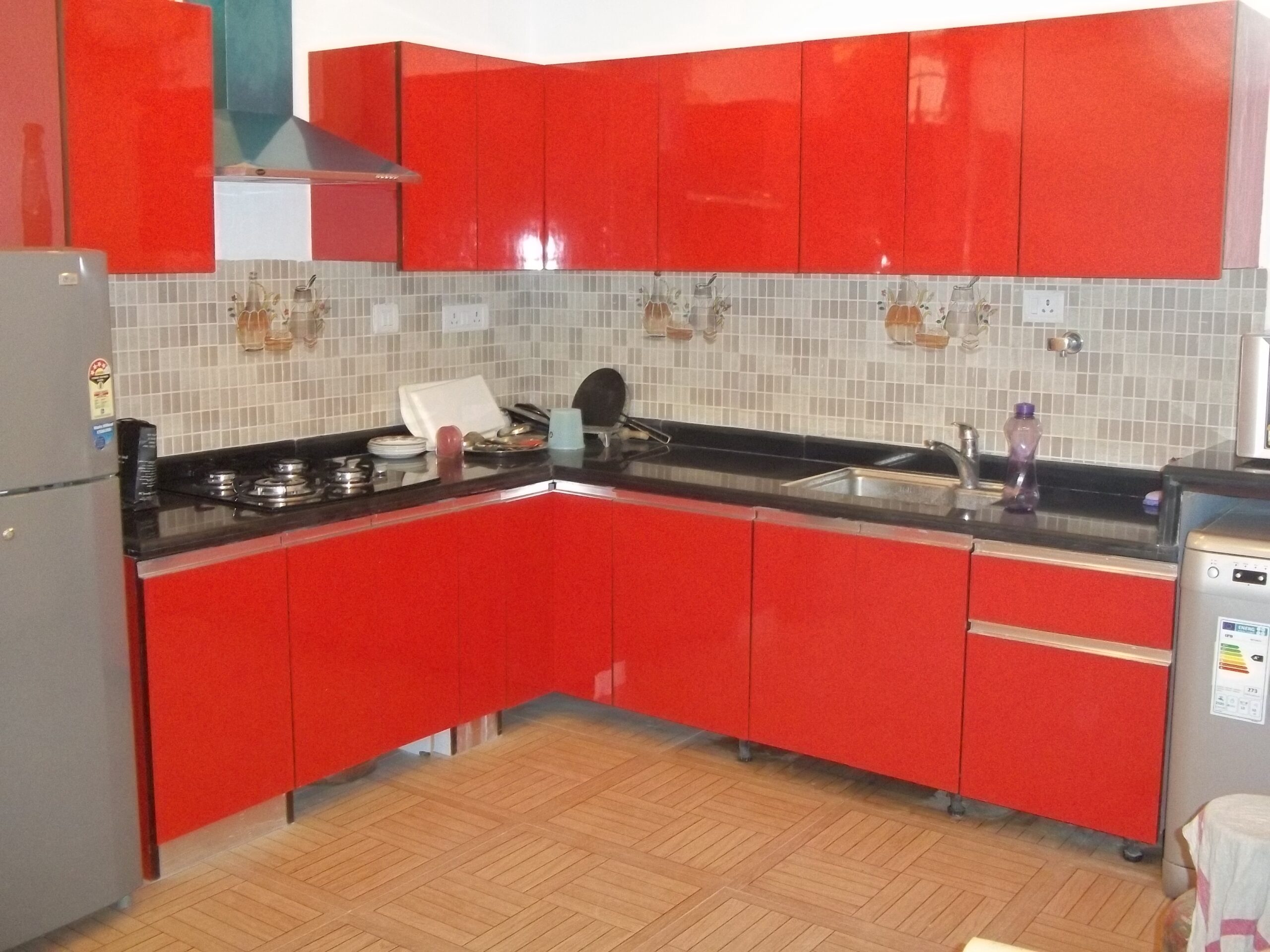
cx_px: 635
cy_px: 476
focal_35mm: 36
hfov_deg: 51.4
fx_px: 1321
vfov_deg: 39.7
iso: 320
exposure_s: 1/30
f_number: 3.1
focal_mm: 6.5
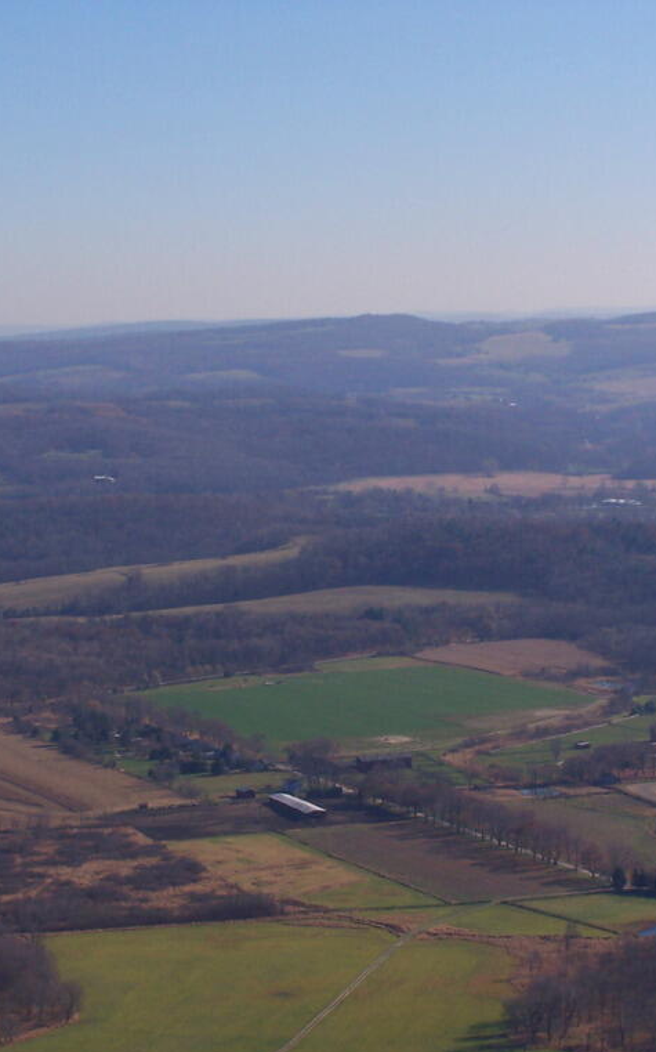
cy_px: 529
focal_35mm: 117
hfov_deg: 11.2
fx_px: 3350
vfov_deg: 17.8
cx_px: 323
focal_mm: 13.7
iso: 80
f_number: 6.3
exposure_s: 1/500
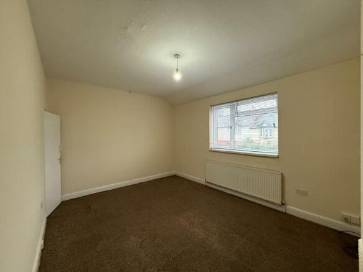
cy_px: 136
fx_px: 147
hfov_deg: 102.1
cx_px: 182
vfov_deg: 85.7
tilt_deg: -0.7
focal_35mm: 14
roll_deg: +0.4
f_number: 2.2
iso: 400
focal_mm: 2.22
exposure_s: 1/99
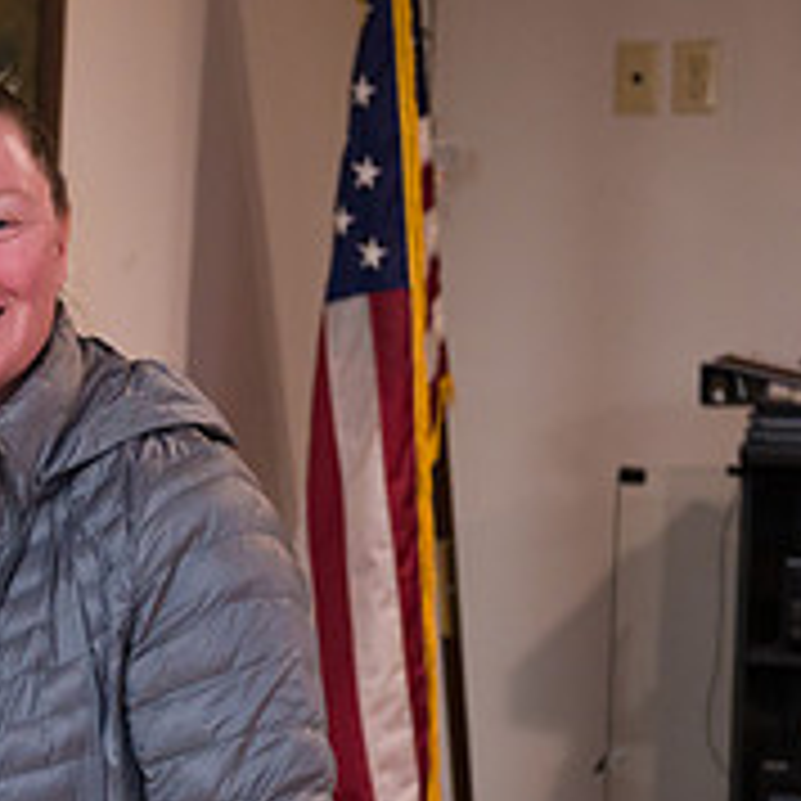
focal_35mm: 133
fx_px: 3482
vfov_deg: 13.1
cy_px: 644
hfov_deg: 12.7
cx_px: -220
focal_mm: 48
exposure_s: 1/125
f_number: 3.5
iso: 1000
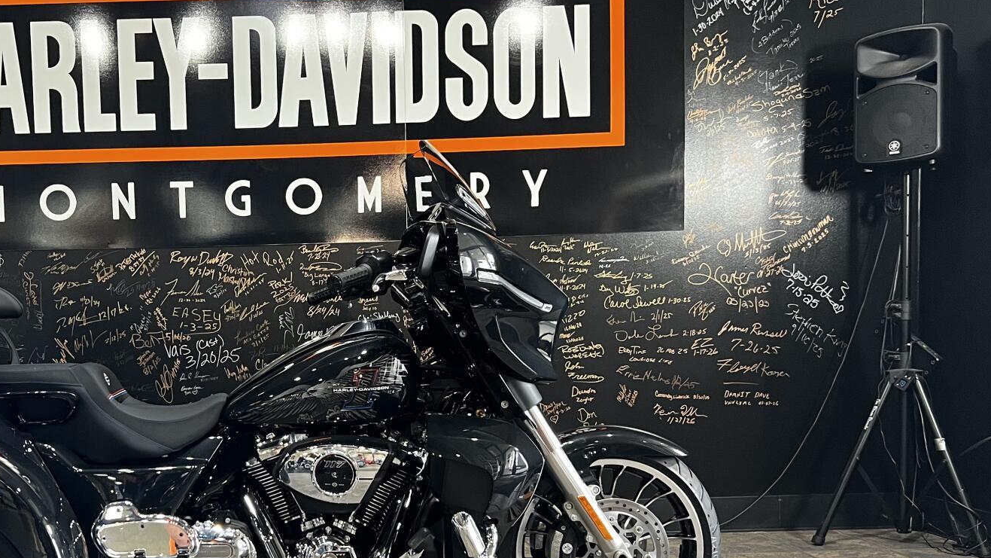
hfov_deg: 45.9
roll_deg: +1.6
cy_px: 399
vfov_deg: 27.4
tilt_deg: -4.8
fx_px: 1130
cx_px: 266
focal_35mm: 43
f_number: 1.5
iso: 200
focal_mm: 5.7
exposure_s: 1/60
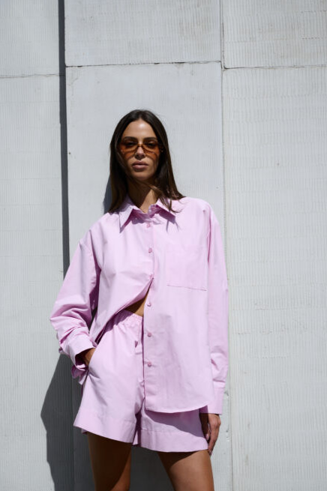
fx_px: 1037
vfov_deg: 26.7
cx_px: 170
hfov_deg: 17.9
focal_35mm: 76
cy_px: 247
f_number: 11
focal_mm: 70
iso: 125
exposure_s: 1/400
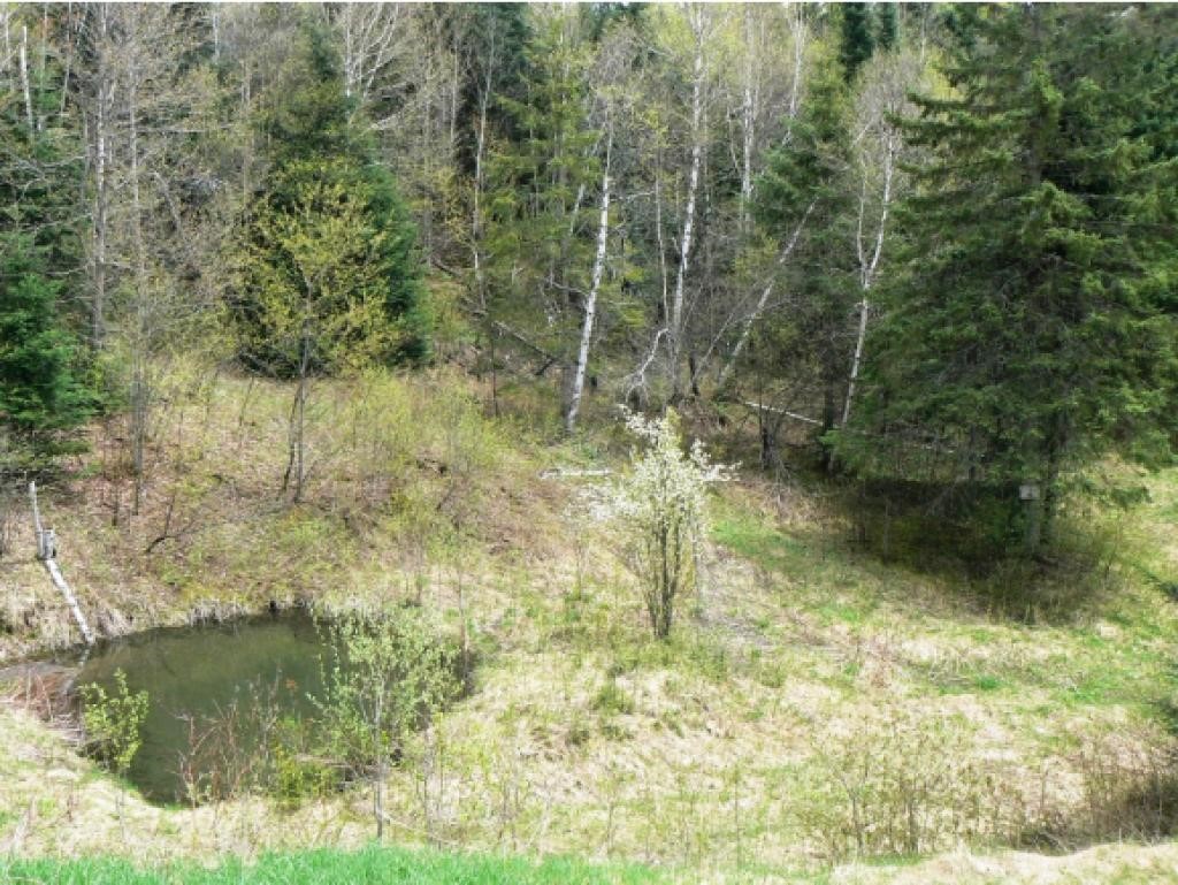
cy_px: 442
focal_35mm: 36
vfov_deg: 39.7
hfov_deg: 51.3
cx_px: 589
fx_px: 1226
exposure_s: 1/125
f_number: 5
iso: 80
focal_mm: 6
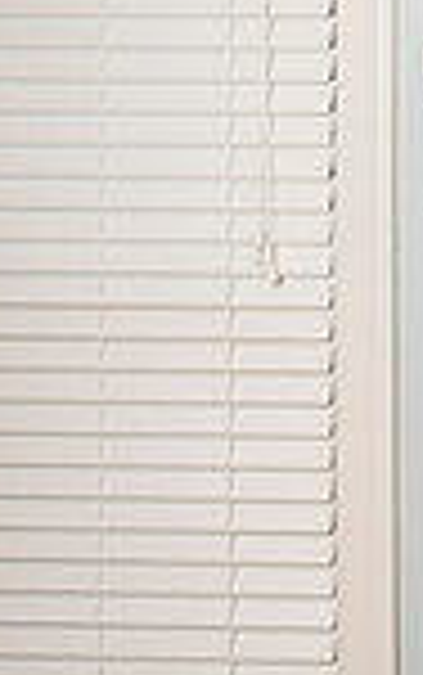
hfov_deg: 9.3
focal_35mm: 117
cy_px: 110
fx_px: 2154
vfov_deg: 17.6
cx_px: 1197
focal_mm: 24
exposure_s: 1/100
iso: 100
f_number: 2.8
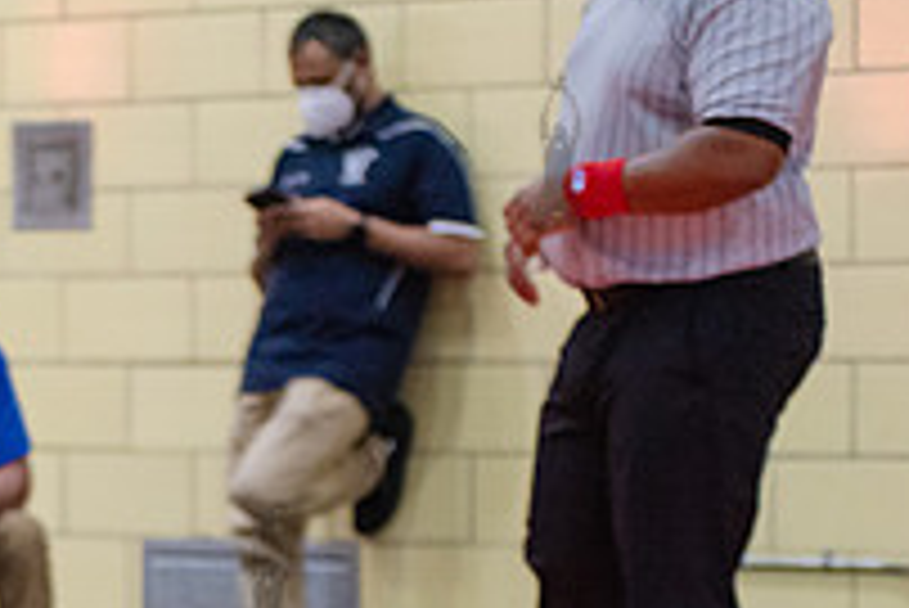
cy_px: 804
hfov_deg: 8.8
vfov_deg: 5.9
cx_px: -315
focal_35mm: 230
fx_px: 5811
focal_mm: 80
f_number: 3.5
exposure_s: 1/400
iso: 4000
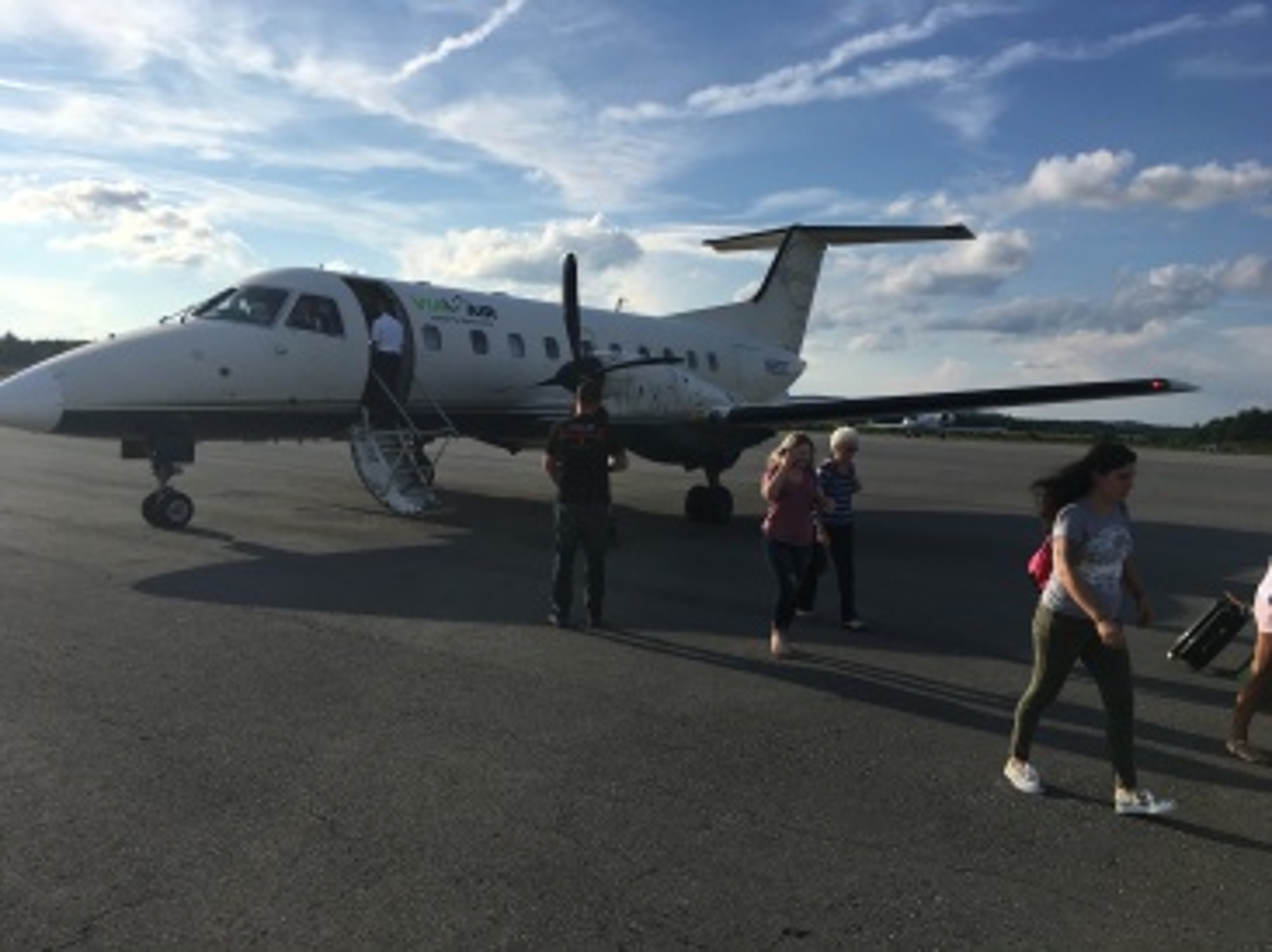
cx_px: 636
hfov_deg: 61.7
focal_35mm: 29
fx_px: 1065
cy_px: 476
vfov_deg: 48.2
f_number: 2.2
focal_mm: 4.15
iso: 25
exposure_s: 1/2404
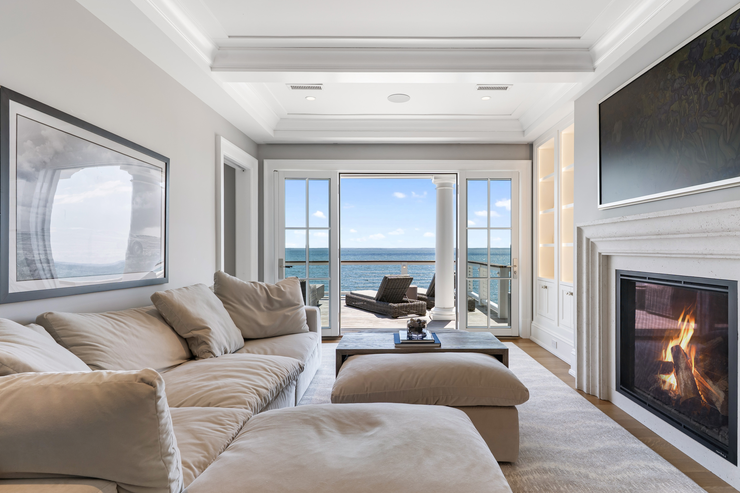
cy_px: 243
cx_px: 404
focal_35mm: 19
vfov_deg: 64.5
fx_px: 390
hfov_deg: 86.7
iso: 320
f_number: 8
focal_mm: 17
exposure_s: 1/15
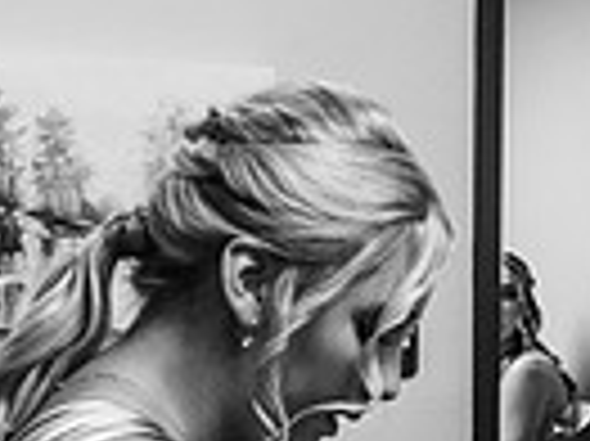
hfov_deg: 14.3
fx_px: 2350
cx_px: 374
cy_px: 675
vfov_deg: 10.3
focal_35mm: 138
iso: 2000
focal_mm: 32.5
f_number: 5.6
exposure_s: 1/160
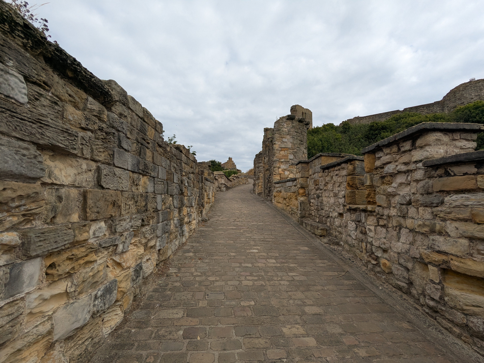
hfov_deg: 94.5
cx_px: 242
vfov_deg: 78.1
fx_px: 224
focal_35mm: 16
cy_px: 182
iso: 47
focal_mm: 2.35
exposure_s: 1/1661
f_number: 2.2
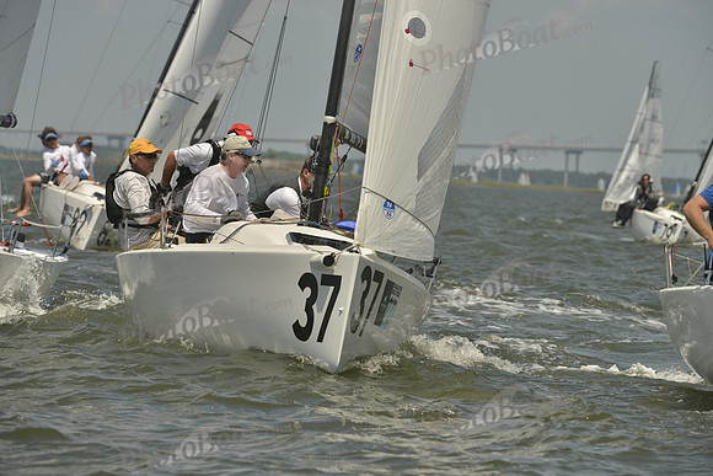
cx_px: 356
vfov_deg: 4.9
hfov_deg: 7.4
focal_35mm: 280
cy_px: 238
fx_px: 5547
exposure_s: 1/1250
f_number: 10
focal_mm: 280
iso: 280
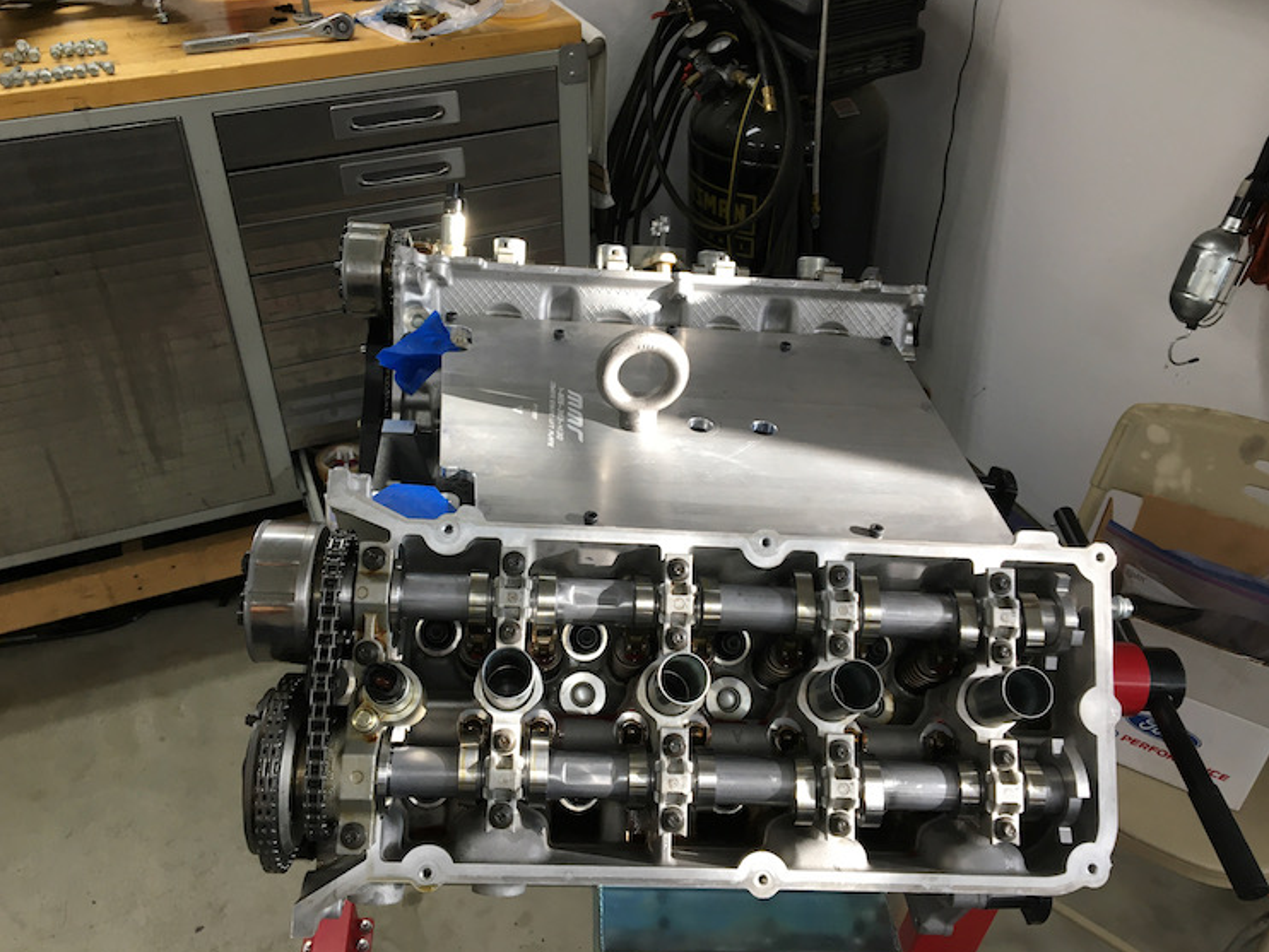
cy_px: 470
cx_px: 616
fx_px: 1100
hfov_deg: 59.9
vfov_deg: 46.8
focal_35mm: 30
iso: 32
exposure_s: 1/40
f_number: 2.2
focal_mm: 4.15
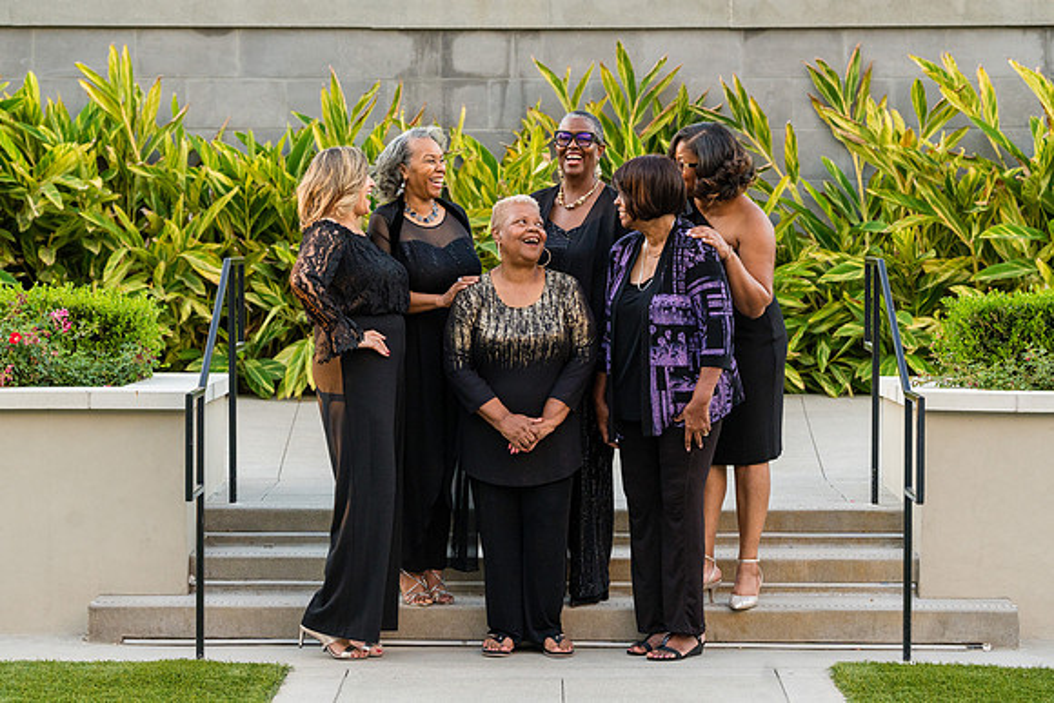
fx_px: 3016
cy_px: 352
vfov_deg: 13.3
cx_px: 527
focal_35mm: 103
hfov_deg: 19.8
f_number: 5
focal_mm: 103
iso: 1600
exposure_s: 1/250
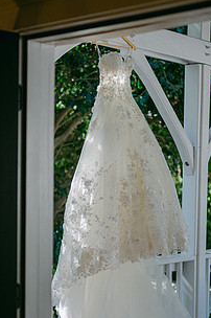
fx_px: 652
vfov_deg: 27.3
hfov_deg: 18.4
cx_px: 104
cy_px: 198
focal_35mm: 74
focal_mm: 50
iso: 100
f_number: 1.8
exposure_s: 1/640
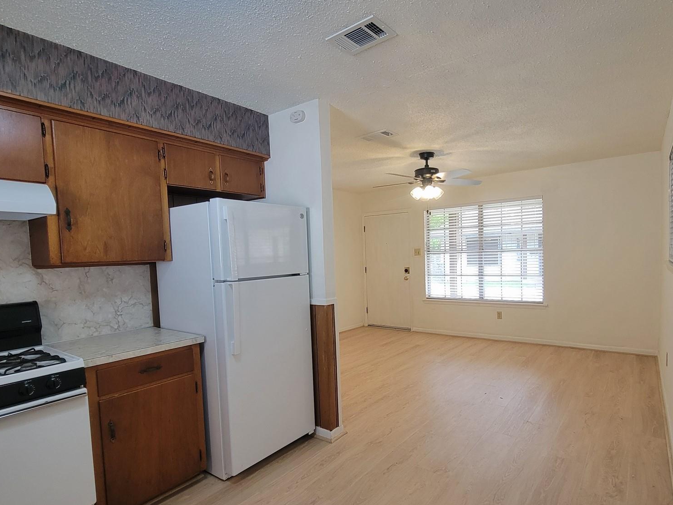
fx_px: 350
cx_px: 374
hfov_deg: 87.4
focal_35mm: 18
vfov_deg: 71.5
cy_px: 268
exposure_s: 1/60
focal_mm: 2.2
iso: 160
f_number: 2.2
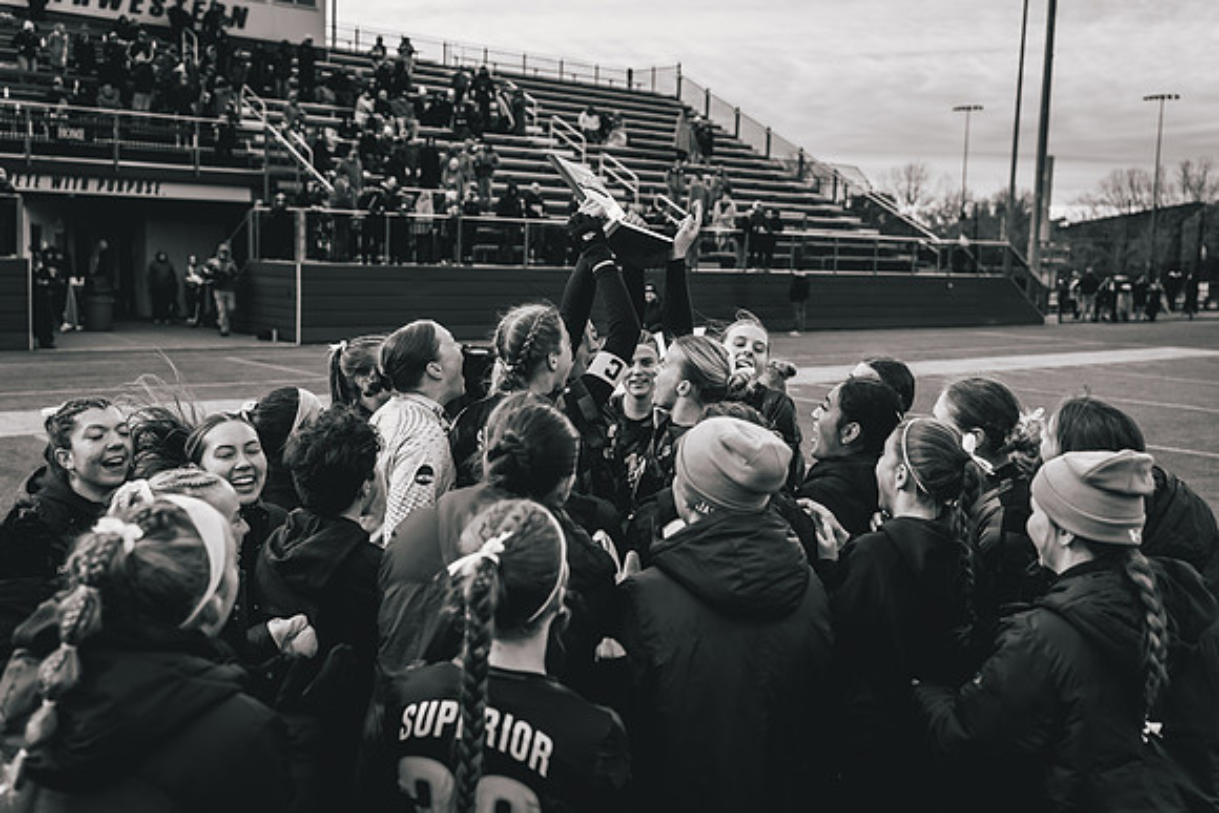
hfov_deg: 52.2
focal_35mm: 37
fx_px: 1244
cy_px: 386
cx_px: 610
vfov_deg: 36.2
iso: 800
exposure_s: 1/1600
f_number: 2.8
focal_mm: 35
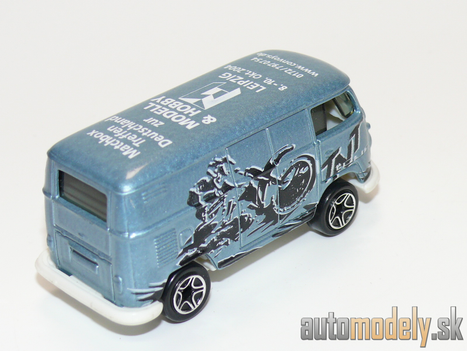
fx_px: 1376
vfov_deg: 14.5
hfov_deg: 19.3
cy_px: 176
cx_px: 234
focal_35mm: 102
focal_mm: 13.4
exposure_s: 1/30
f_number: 4
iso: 100
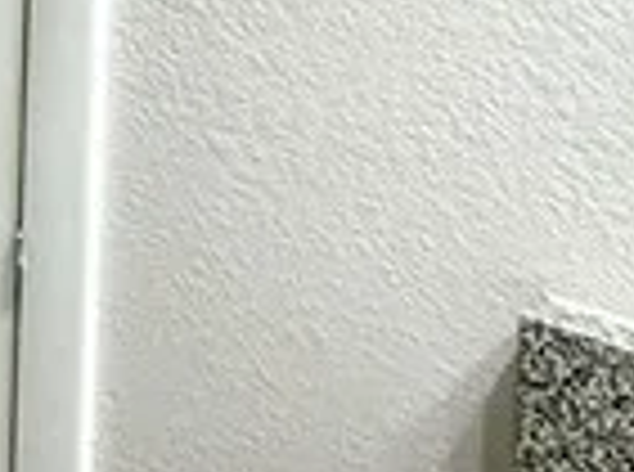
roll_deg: -0.1
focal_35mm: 102
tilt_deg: -2.6
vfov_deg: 12.9
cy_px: -409
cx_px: -985
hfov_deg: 13.1
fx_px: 1863
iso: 160
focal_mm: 2.22
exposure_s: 1/99
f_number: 2.2
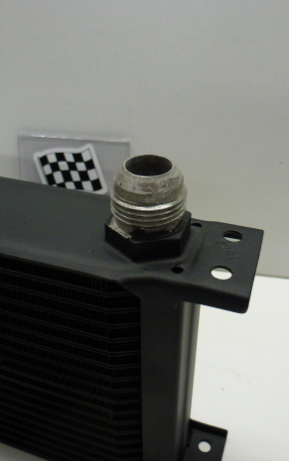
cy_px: 236
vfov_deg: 55.3
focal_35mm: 35
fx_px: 441
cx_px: 137
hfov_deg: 36.3
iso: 200
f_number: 3.3
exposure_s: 1/60
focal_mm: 4.3
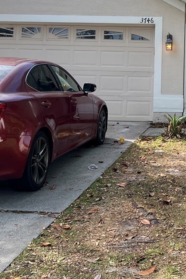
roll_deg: -0.8
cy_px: 51
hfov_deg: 20.0
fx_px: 504
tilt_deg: +1.4
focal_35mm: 65
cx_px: 202
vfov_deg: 30.1
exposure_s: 1/1100
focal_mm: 5.7
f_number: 1.5
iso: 50
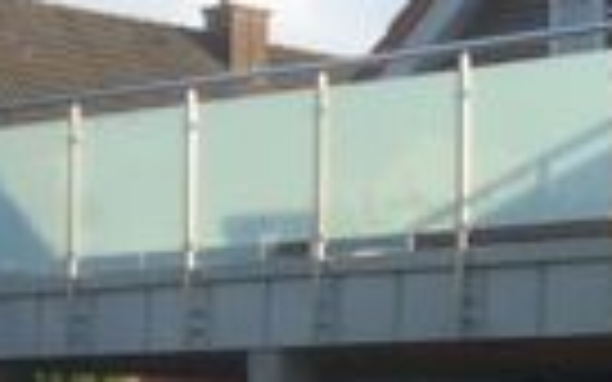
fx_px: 2569
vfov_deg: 8.5
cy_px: 395
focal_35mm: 154
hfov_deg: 13.1
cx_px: 806
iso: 32
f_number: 2.4
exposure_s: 1/681
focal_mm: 3.3
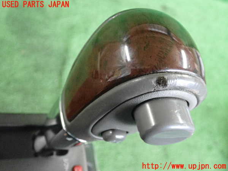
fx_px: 250
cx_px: 114
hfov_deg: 49.0
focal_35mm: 38
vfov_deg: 37.7
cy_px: 86
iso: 3200
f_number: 2.7
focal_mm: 6.83
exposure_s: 1/125
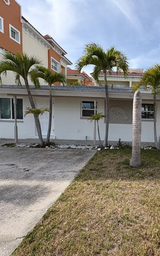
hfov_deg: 55.0
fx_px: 140
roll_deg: -1.7
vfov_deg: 85.1
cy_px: 128
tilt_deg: -3.4
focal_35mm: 20
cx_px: 131
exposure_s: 1/921
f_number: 2.2
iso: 40
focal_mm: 2.22
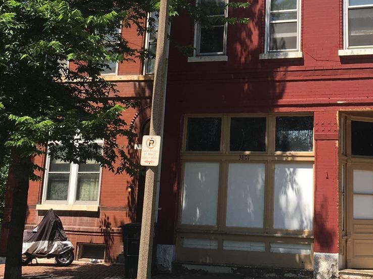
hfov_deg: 30.4
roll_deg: -1.8
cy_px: 14
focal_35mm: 63
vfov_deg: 22.5
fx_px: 679
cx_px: 267
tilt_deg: +14.5
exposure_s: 1/974
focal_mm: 4.15
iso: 25
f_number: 2.2
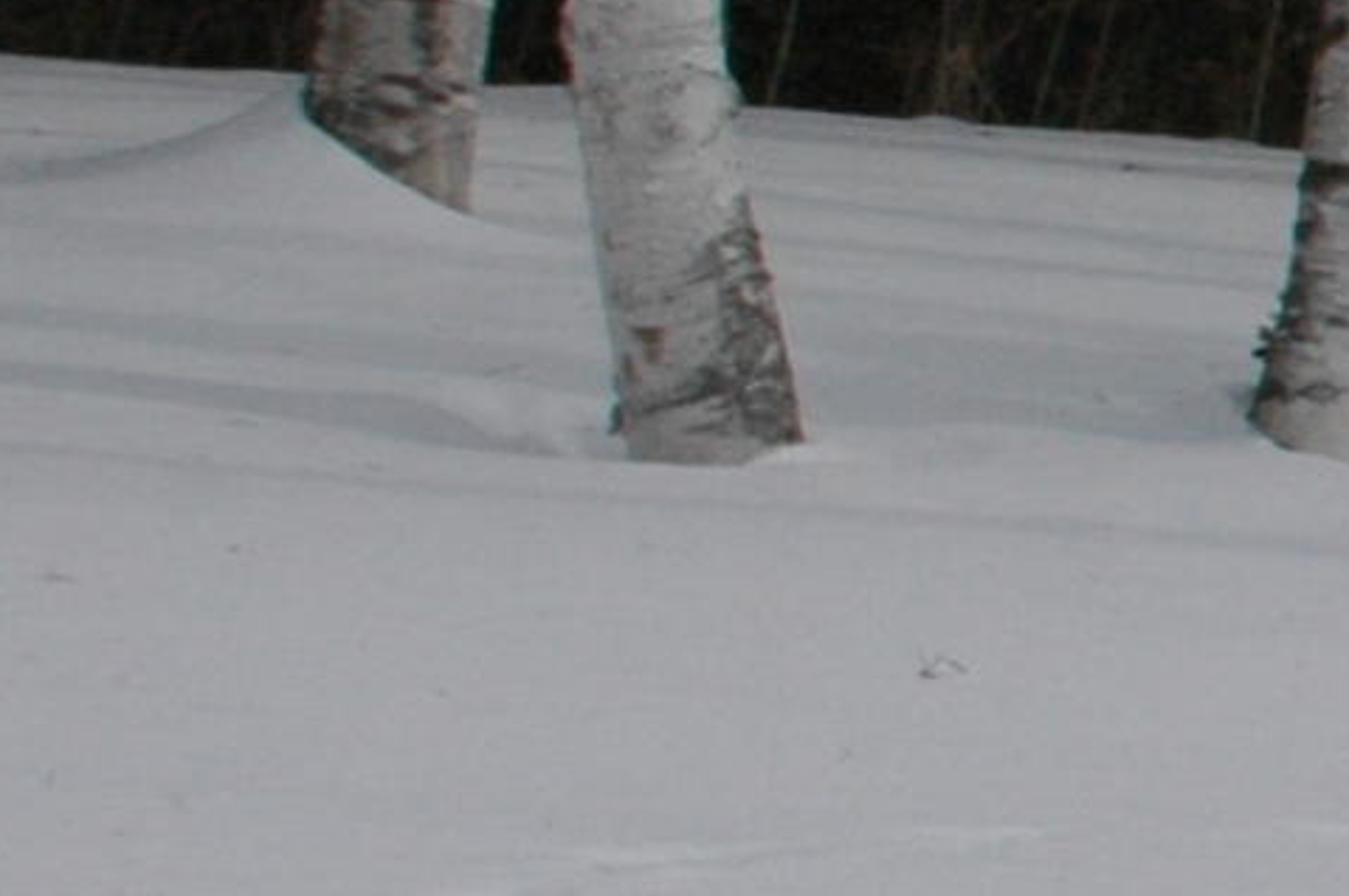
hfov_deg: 7.1
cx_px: 3920
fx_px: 9842
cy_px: 107
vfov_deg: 5.2
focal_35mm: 263
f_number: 11
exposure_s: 1/500
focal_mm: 28
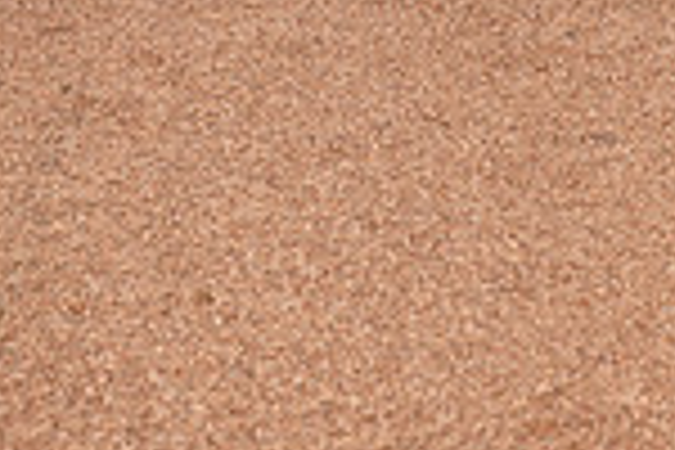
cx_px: 328
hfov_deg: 12.5
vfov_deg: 7.9
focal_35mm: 165
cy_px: -518
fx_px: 3094
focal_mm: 55
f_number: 6.3
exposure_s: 1/400
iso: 200
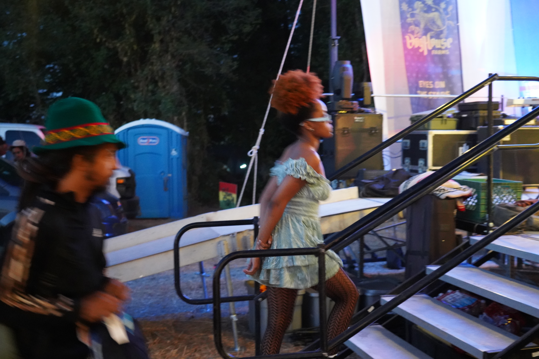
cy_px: 180
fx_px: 644
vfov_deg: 31.2
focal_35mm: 43
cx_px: 270
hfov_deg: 45.4
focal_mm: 43
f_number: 4
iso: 12800
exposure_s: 1/15
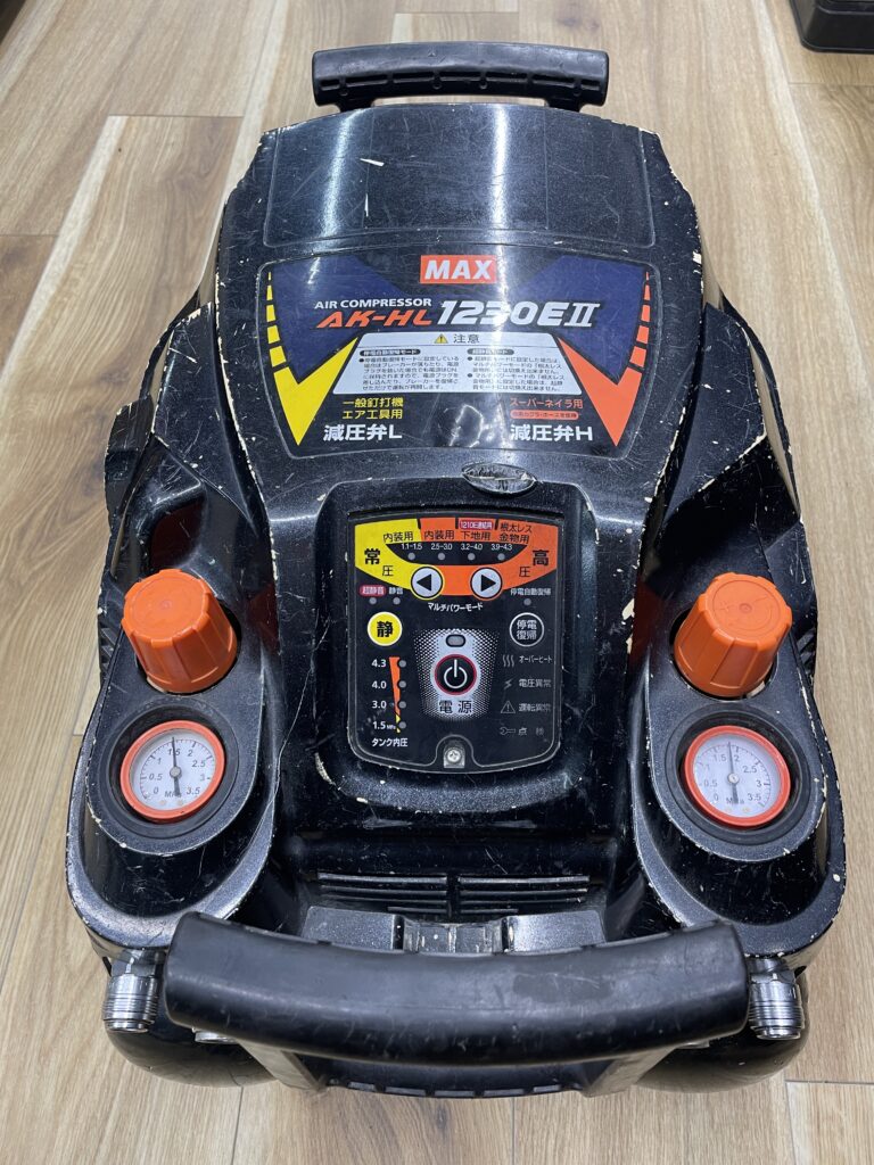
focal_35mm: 26
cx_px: 437
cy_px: 582
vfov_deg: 67.3
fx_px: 875
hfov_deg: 53.1
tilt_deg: -57.9
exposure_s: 1/50
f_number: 1.6
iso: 64
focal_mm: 4.2
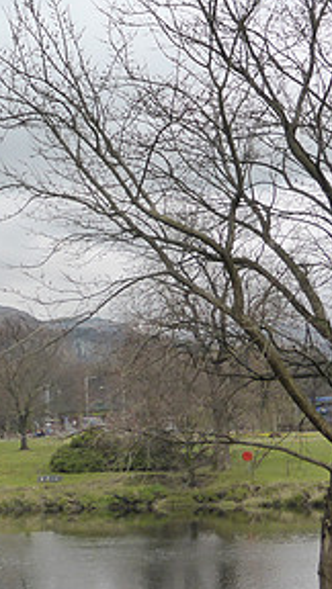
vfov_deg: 21.1
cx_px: -191
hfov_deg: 11.4
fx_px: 1581
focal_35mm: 101
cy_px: 318
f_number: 4.5
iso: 200
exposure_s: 1/800
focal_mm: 7.9
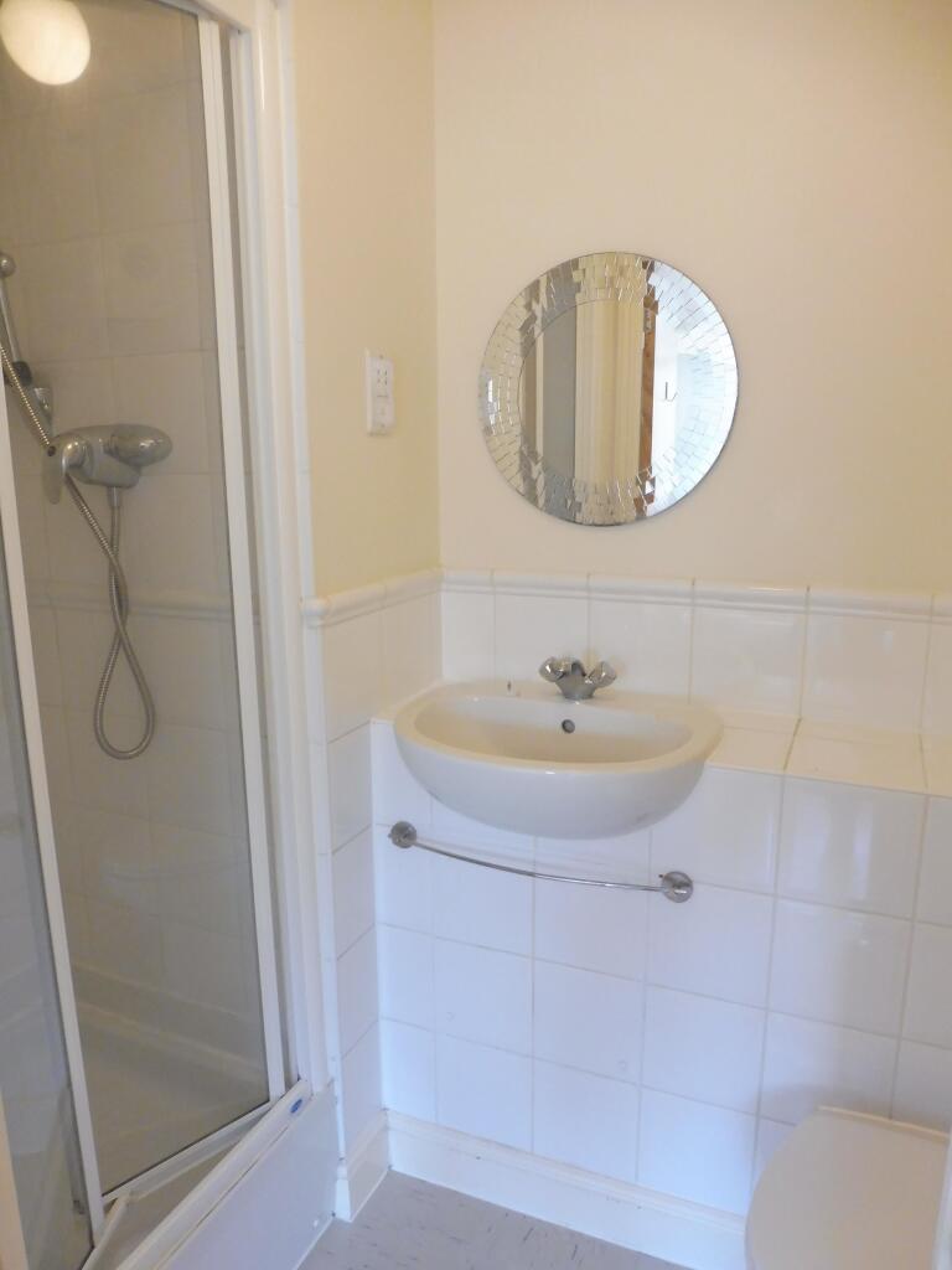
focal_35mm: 24
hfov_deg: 56.8
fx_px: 880
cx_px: 476
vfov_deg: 71.6
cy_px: 635
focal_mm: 4.3
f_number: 3.3
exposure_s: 1/60
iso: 400
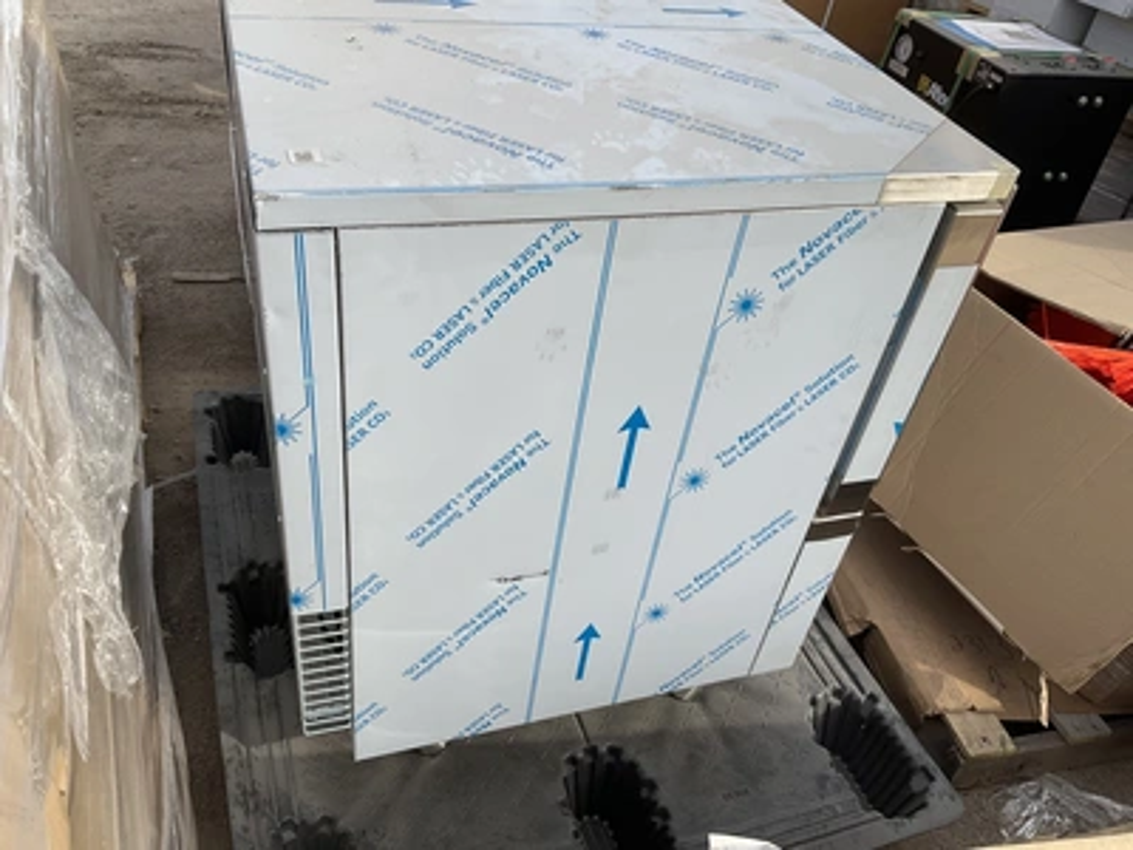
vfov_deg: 48.2
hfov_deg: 61.7
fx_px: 949
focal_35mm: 29
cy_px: 425
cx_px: 566
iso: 25
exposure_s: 1/1035
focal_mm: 3
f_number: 1.8
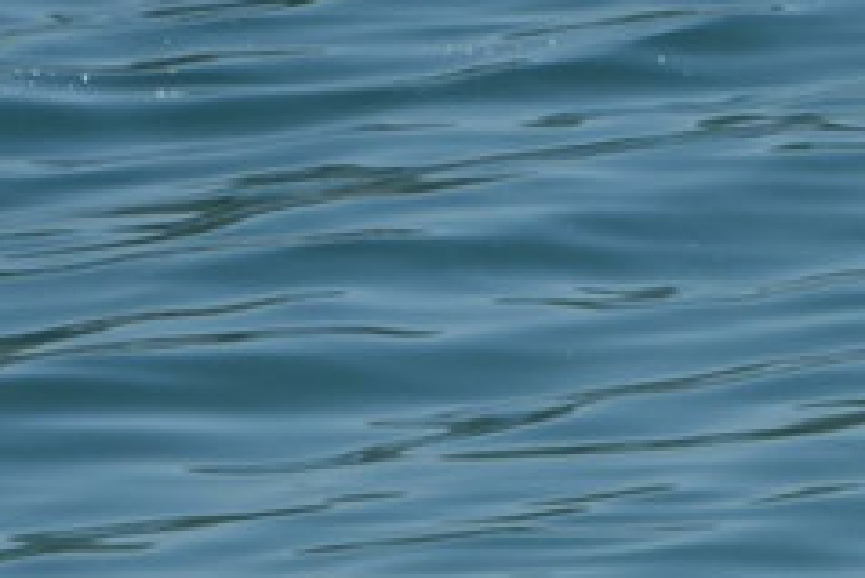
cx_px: 943
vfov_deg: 1.1
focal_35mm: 1258
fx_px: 30244
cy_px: 945
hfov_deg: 1.6
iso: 100
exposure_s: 1/250
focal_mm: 250
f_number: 5.6
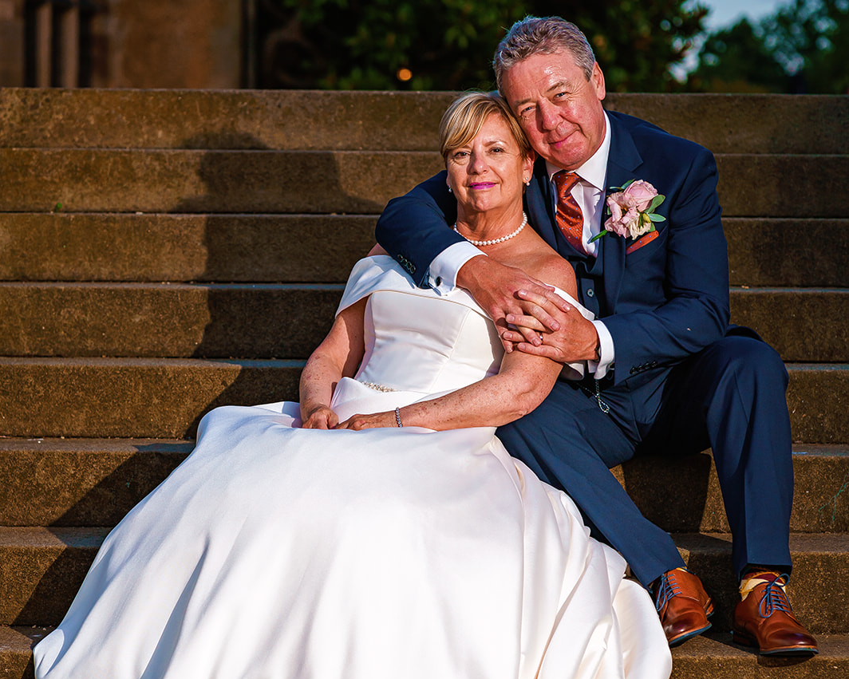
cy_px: 479
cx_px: 424
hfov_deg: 16.0
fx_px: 3015
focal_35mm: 120
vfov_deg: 12.8
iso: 200
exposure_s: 1/1250
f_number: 3.5
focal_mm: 85
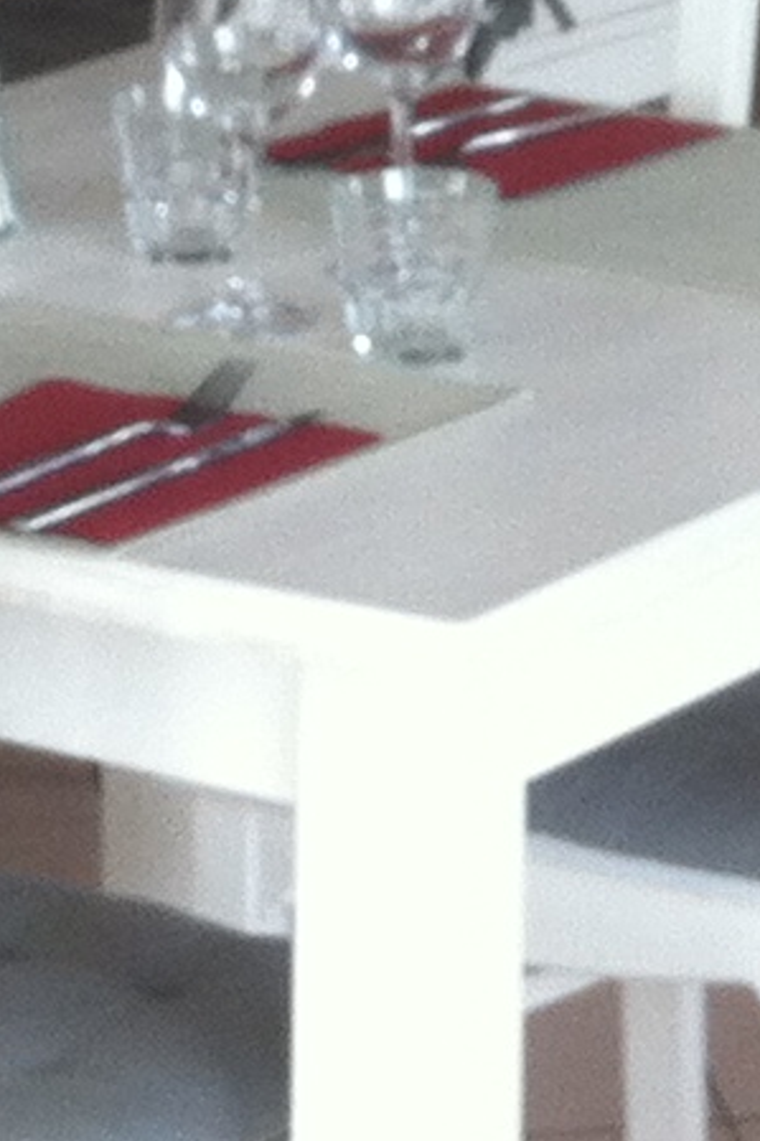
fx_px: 6655
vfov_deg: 9.5
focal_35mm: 210
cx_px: 1134
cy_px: -663
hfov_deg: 6.5
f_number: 2.8
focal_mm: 3.85
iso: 80
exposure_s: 1/17
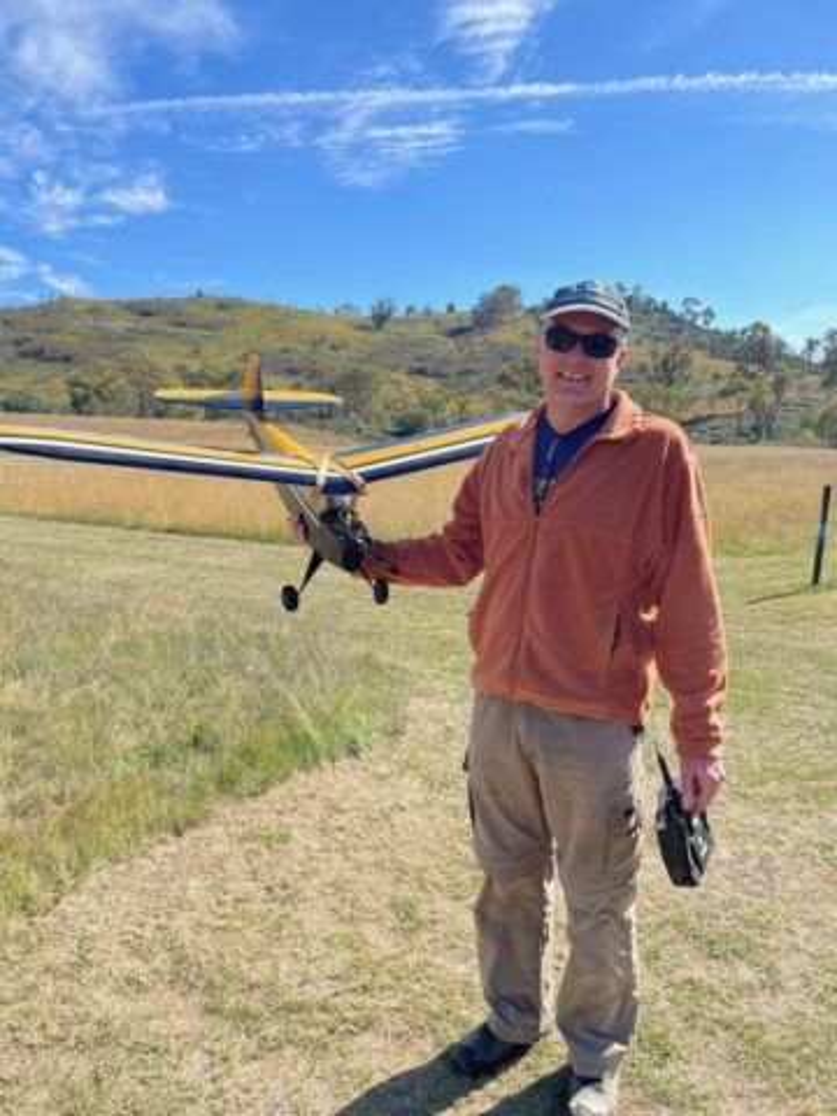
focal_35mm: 26
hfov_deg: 53.1
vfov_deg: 67.3
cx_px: 418
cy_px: 558
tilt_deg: -8.4
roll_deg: +1.1
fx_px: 838
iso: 32
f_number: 1.6
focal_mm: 4.2
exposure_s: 1/2882
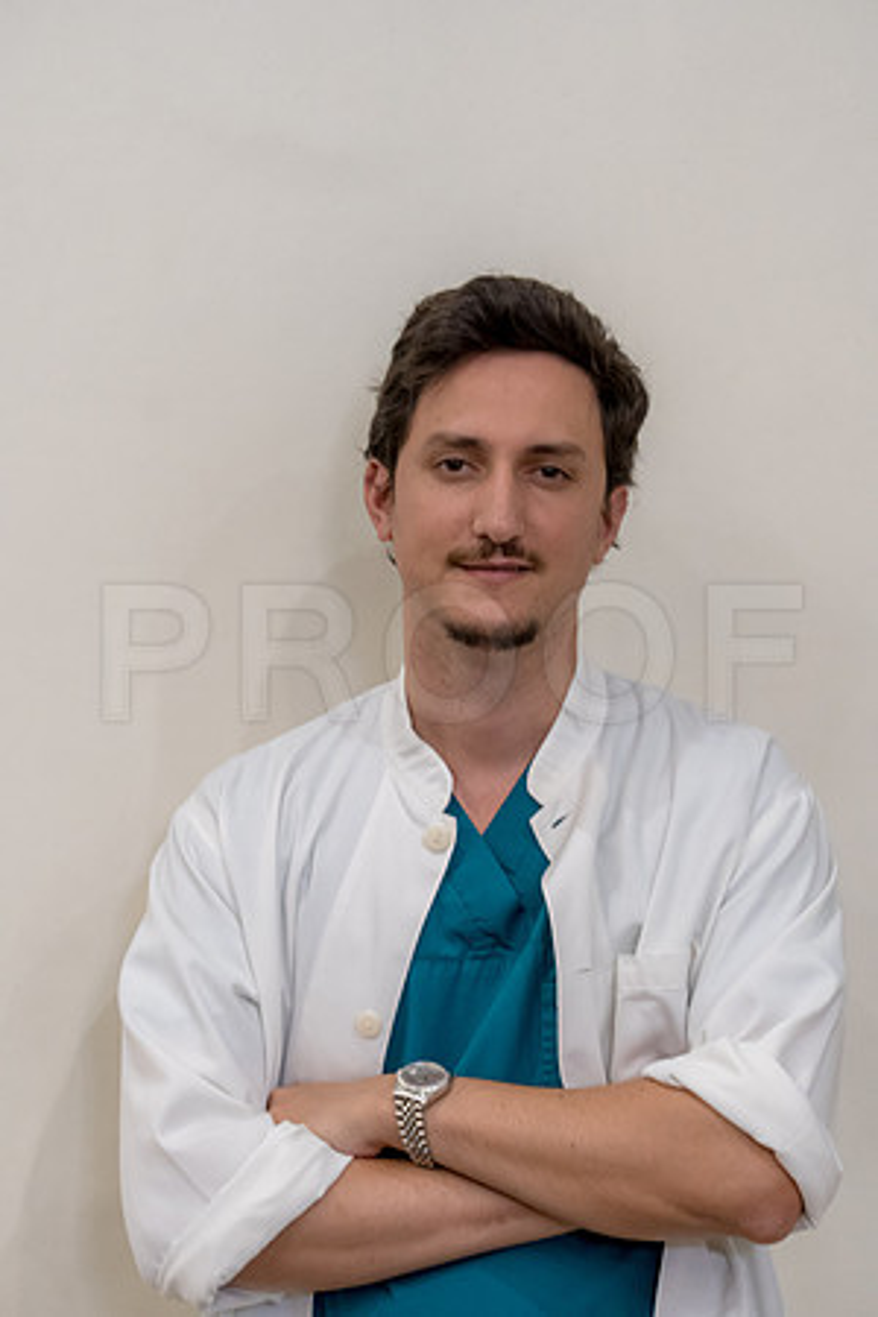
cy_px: 658
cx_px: 439
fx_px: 5048
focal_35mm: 138
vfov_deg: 14.9
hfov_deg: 9.9
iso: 5000
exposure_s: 1/80
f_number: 4
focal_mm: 138
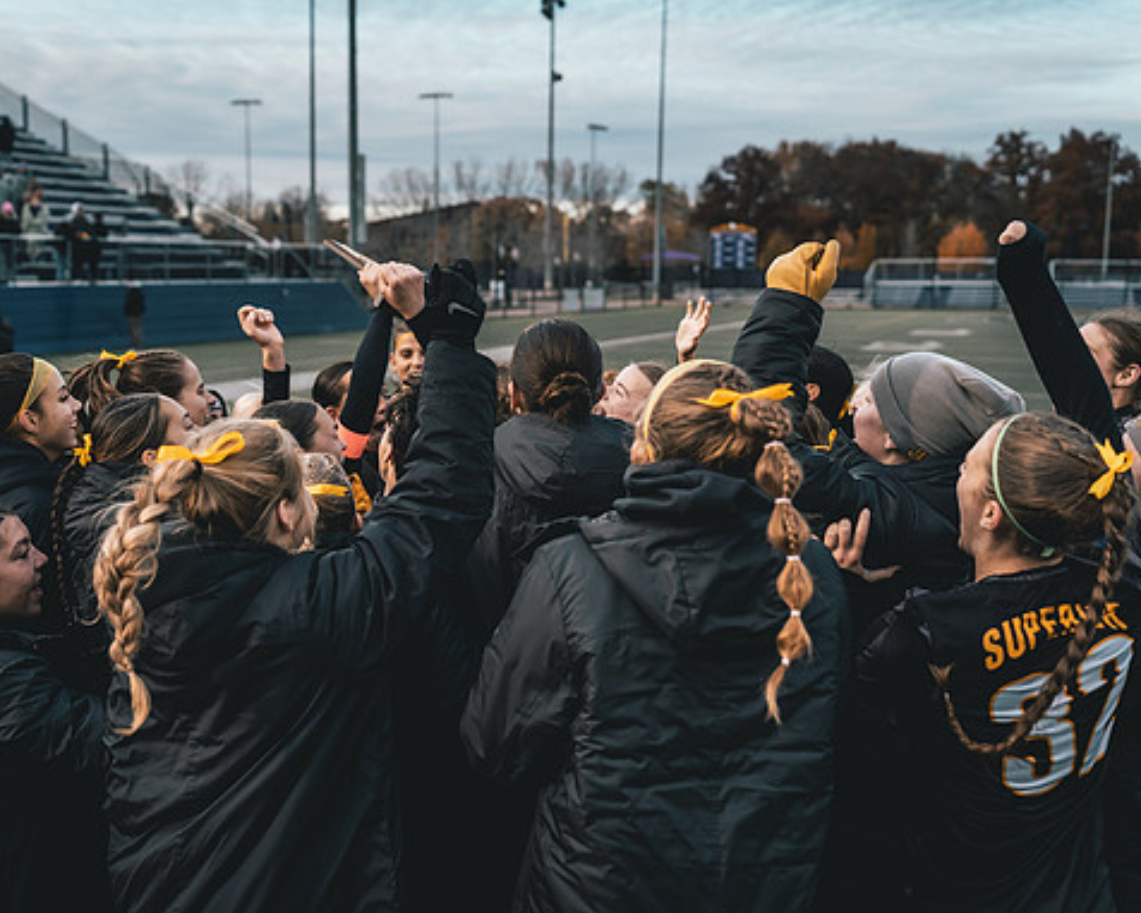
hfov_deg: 45.6
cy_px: 452
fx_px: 1351
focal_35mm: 40
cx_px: 482
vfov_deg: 37.3
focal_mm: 35
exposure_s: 1/1600
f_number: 2.8
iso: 800
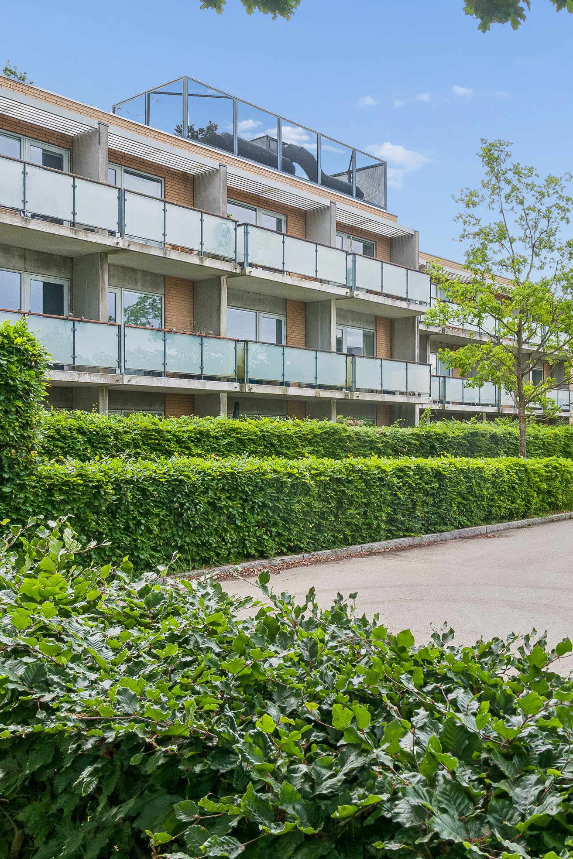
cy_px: 432
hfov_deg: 39.4
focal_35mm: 32
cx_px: 463
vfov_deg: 58.7
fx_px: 764
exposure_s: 1/125
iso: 200
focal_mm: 14
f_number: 10
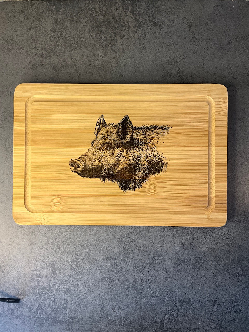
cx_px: 124
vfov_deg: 61.7
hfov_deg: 48.2
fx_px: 278
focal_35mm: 29
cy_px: 166
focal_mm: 3
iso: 64
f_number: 1.8
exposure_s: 1/74
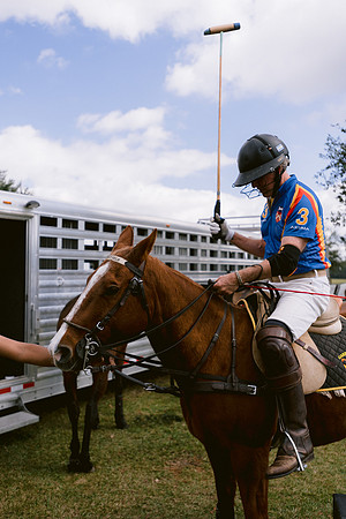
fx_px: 505
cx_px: 173
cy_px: 260
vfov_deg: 54.4
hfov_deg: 37.9
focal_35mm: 35
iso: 200
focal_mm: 35
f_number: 2.8
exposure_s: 1/2500
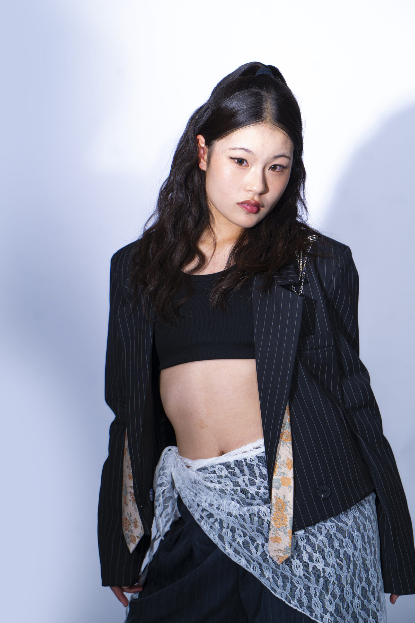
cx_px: 208
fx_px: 1297
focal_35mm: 75
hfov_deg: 18.2
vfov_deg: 27.0
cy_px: 312
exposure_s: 1/160
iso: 100
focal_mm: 75
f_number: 5.6
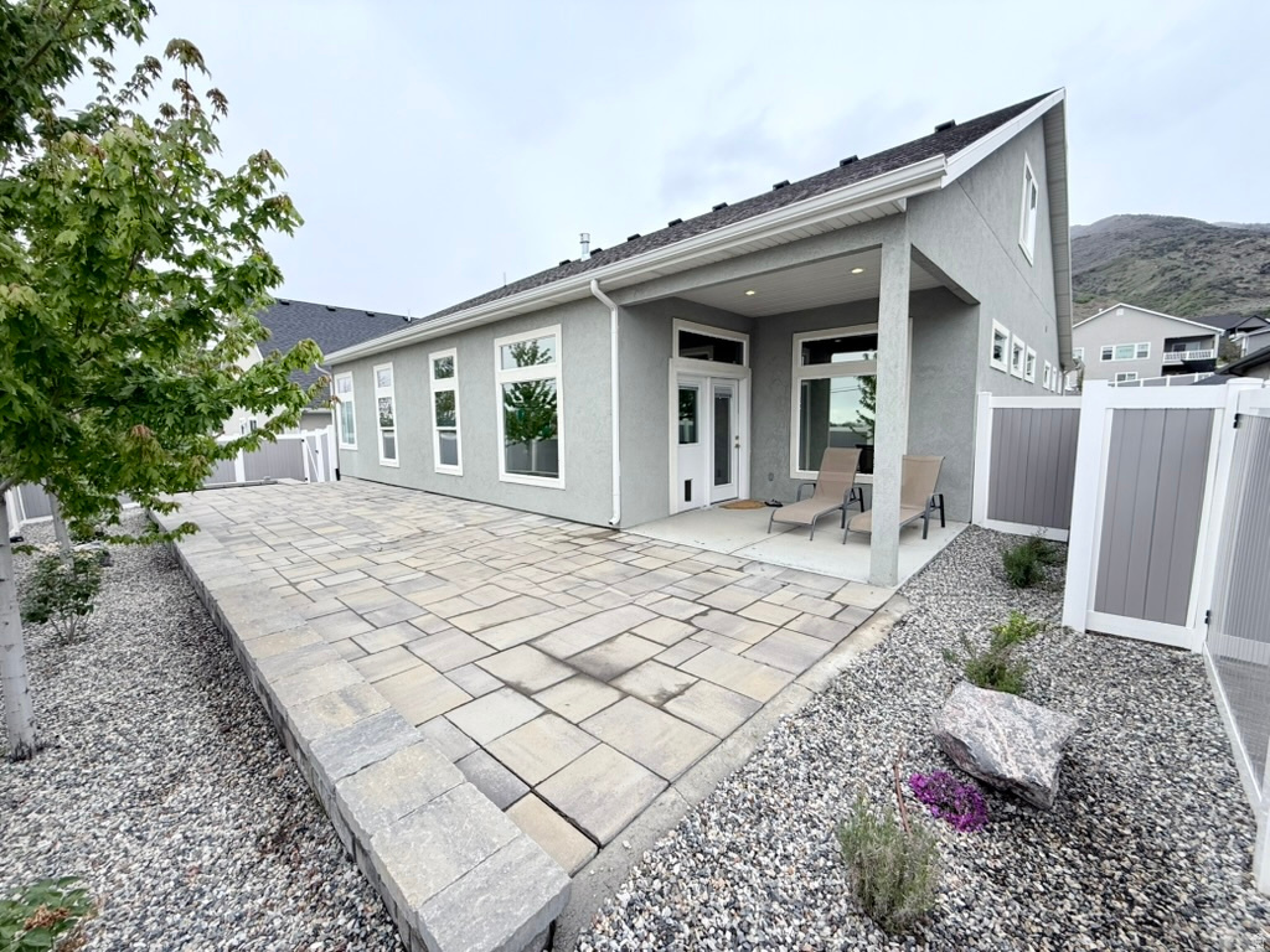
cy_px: 476
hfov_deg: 102.1
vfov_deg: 85.7
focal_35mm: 14
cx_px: 635
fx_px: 514
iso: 50
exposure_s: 1/970
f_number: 2.2
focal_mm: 2.22
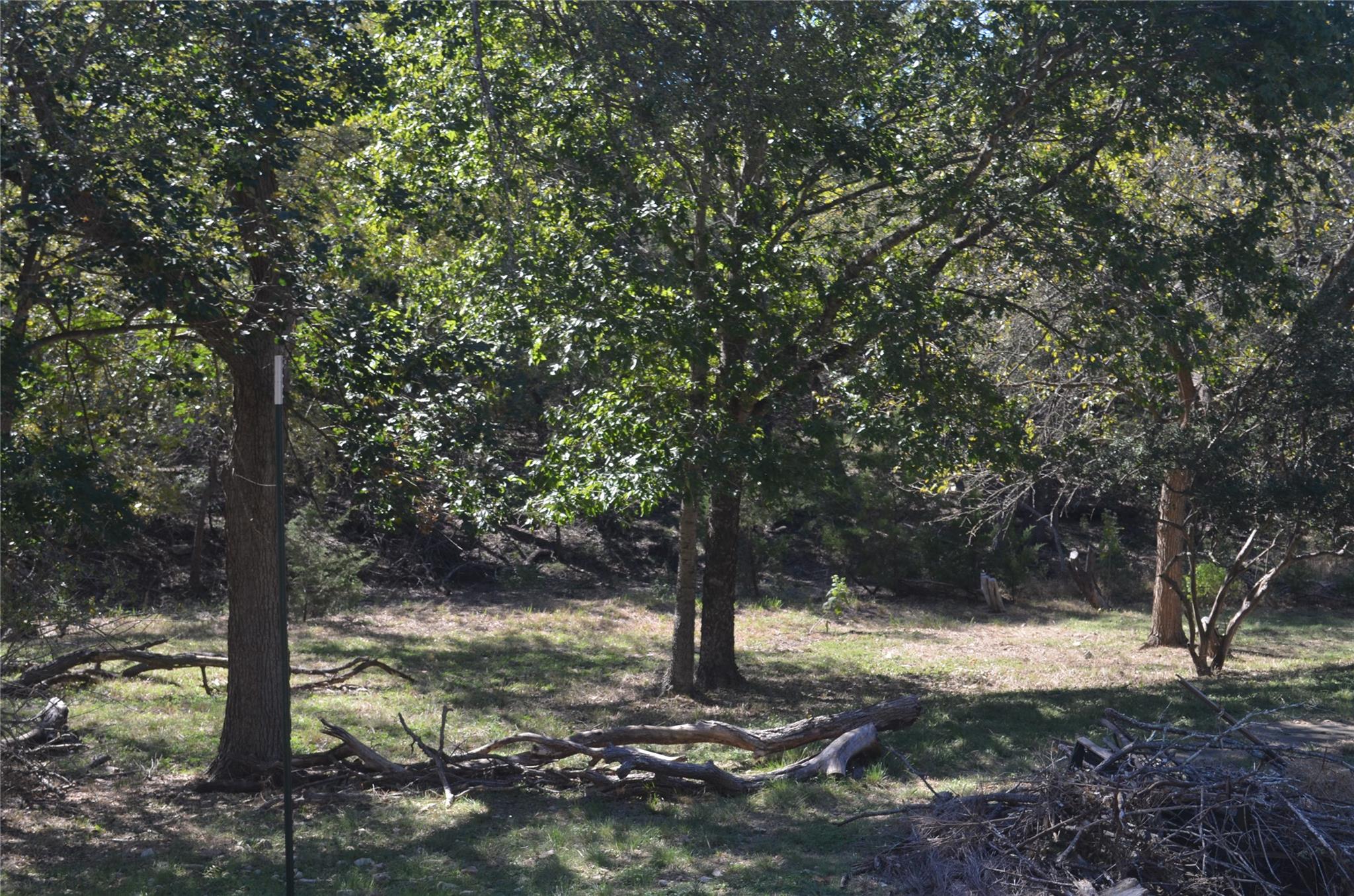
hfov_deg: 37.9
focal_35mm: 52
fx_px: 1970
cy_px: 448
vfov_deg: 25.6
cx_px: 677
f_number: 7.1
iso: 200
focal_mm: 35
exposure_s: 1/200
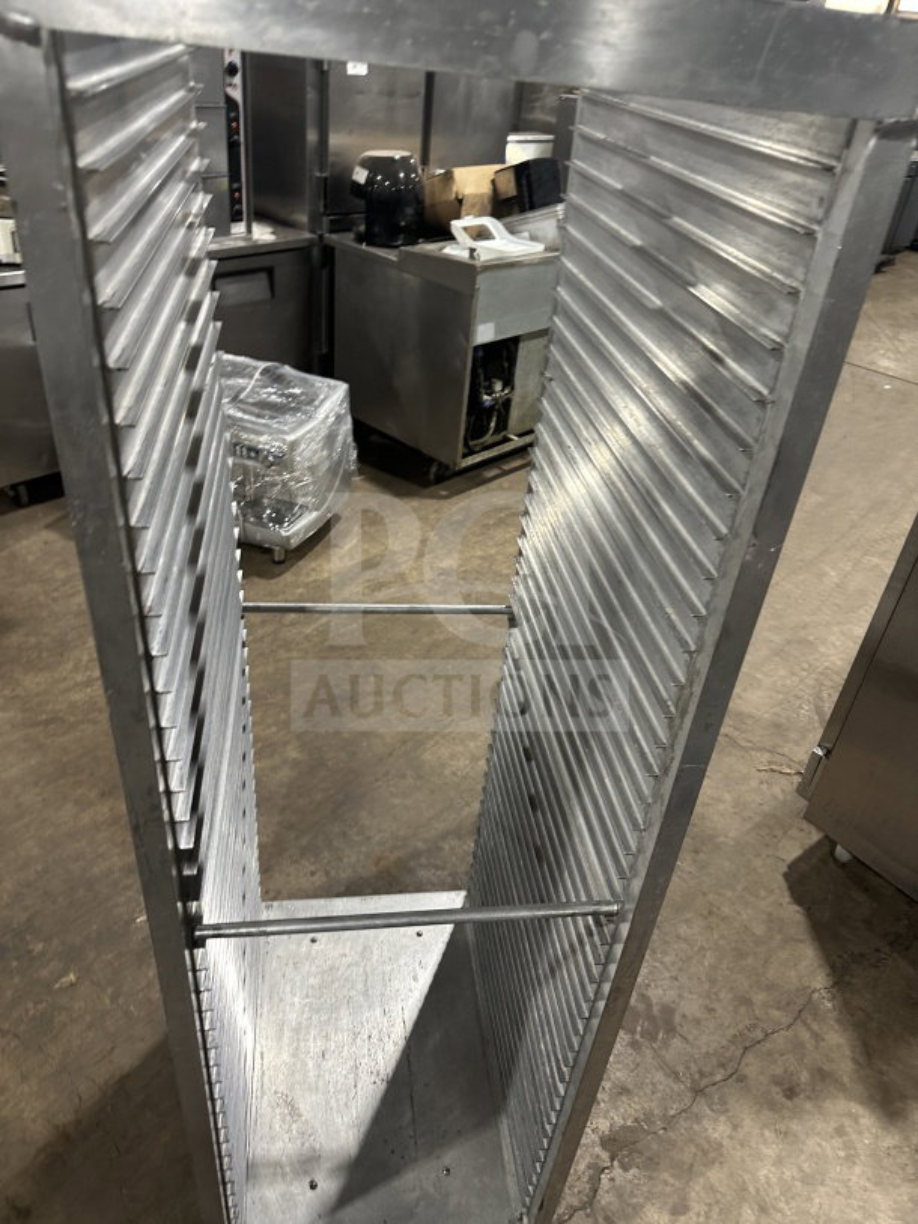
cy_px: 612
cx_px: 459
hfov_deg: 56.8
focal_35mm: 24
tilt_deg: -32.6
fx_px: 848
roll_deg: -5.8
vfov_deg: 71.6
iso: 250
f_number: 1.78
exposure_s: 1/63
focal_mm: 6.86
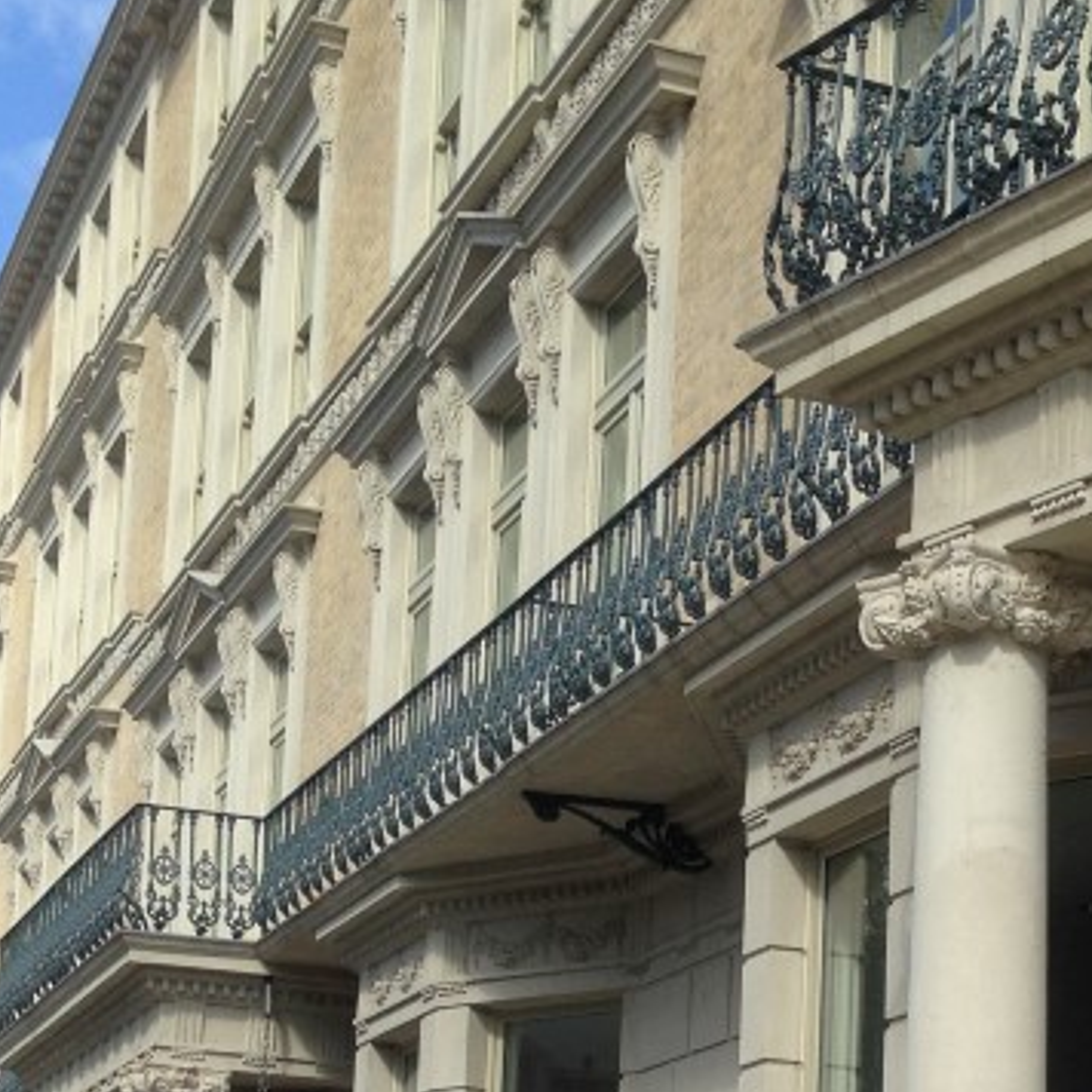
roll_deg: -2.0
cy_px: 1067
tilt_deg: +9.0
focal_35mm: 84
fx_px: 2998
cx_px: 880
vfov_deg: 20.1
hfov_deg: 20.4
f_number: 2.4
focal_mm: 4.12
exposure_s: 1/889
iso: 50
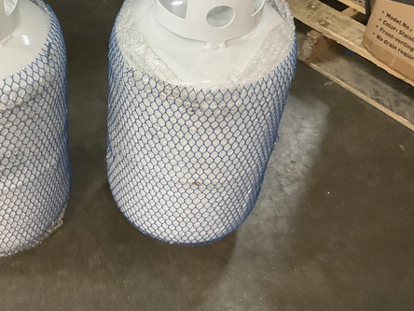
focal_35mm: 49
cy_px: 98
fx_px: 586
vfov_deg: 29.4
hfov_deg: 37.9
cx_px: 103
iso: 200
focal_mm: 3
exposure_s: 1/60
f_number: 1.8
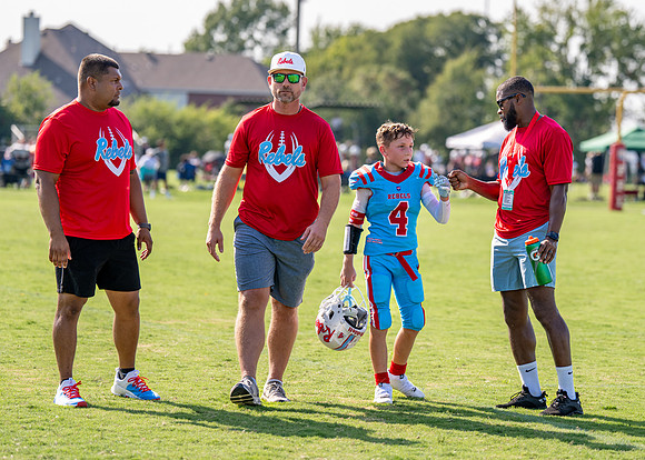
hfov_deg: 13.0
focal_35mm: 154
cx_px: 387
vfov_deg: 9.3
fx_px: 2826
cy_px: 209
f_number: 2.8
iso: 125
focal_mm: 118
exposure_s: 1/1600
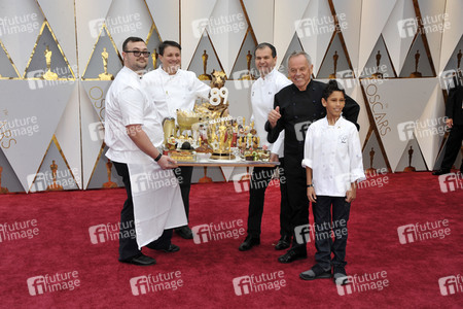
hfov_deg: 41.1
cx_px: 232
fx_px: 617
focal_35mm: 48
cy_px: 154
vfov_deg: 28.1
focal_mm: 48
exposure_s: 1/250
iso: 640
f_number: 8
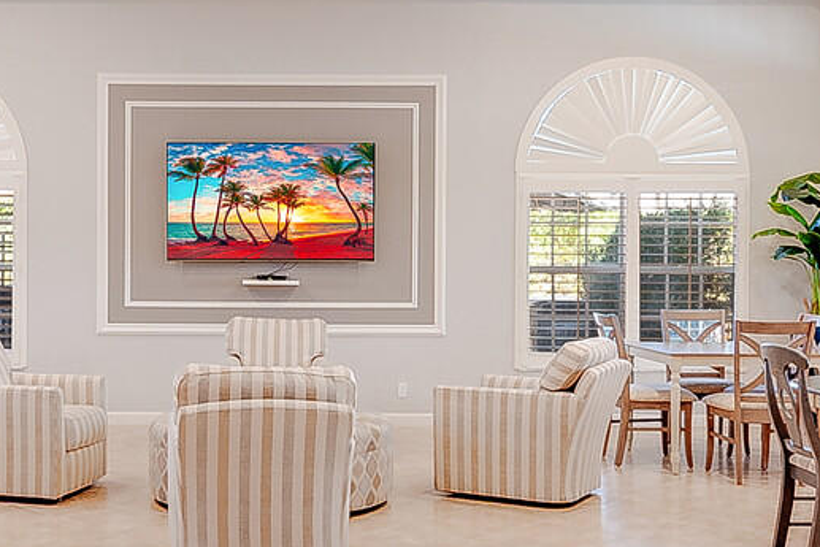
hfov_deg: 41.4
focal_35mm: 47
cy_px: 279
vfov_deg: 28.7
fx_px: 1071
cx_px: 276
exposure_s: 1/125
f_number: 8
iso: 250
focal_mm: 10
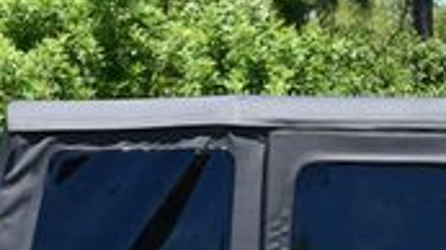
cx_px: 585
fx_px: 2021
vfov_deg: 7.0
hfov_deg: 12.2
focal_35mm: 171
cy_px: 291
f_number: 8
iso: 160
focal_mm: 22
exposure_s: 1/250
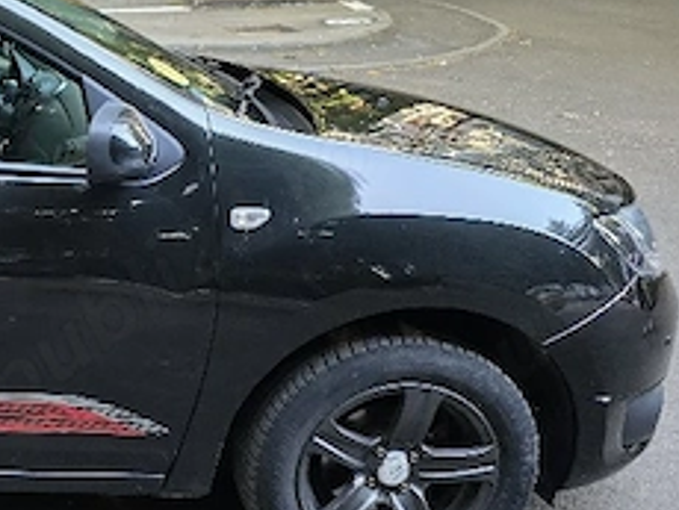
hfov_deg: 27.6
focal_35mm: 60
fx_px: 1178
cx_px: -165
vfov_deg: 24.4
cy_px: 286
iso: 160
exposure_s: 1/101
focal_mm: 6.3
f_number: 1.7
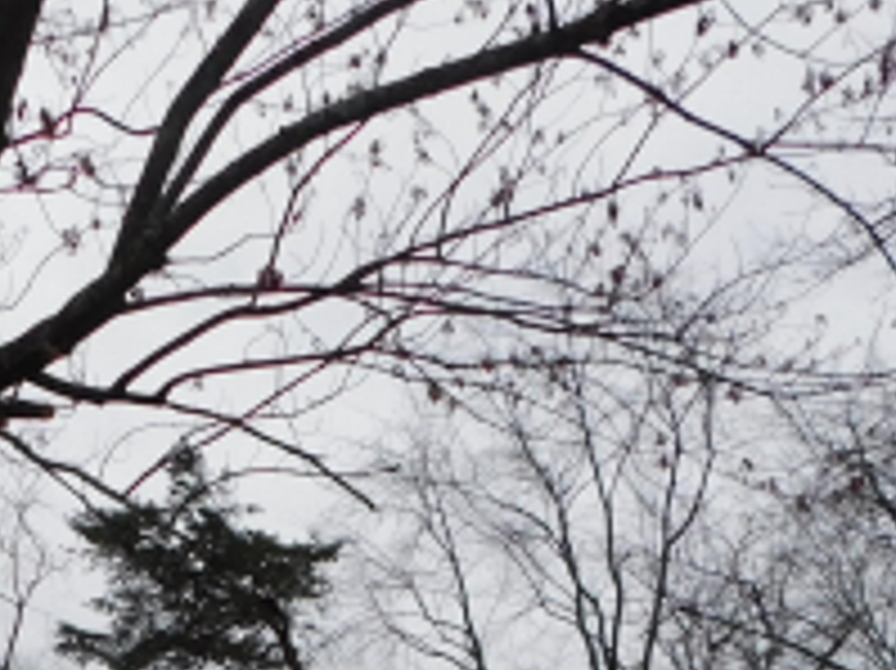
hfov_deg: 25.1
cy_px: 1075
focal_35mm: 77
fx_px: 1992
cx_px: 254
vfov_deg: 16.9
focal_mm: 4
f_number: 6
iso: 125
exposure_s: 1/400
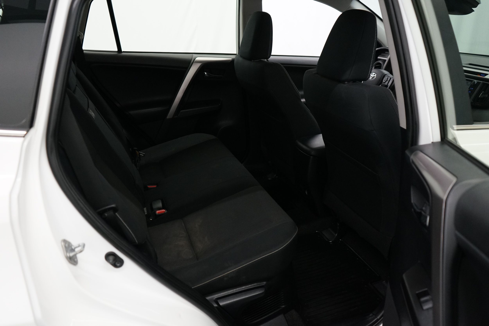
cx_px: 244
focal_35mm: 28
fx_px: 380
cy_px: 163
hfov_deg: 65.5
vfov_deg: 46.4
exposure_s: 1/160
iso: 2000
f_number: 3.5
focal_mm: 28
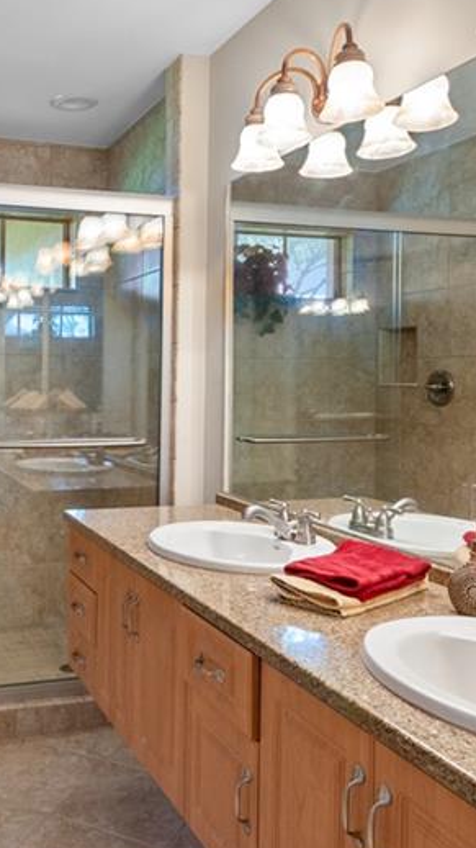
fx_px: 696
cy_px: 479
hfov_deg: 36.3
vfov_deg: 62.4
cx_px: 85
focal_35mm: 31
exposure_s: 1/3
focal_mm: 10
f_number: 8
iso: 200
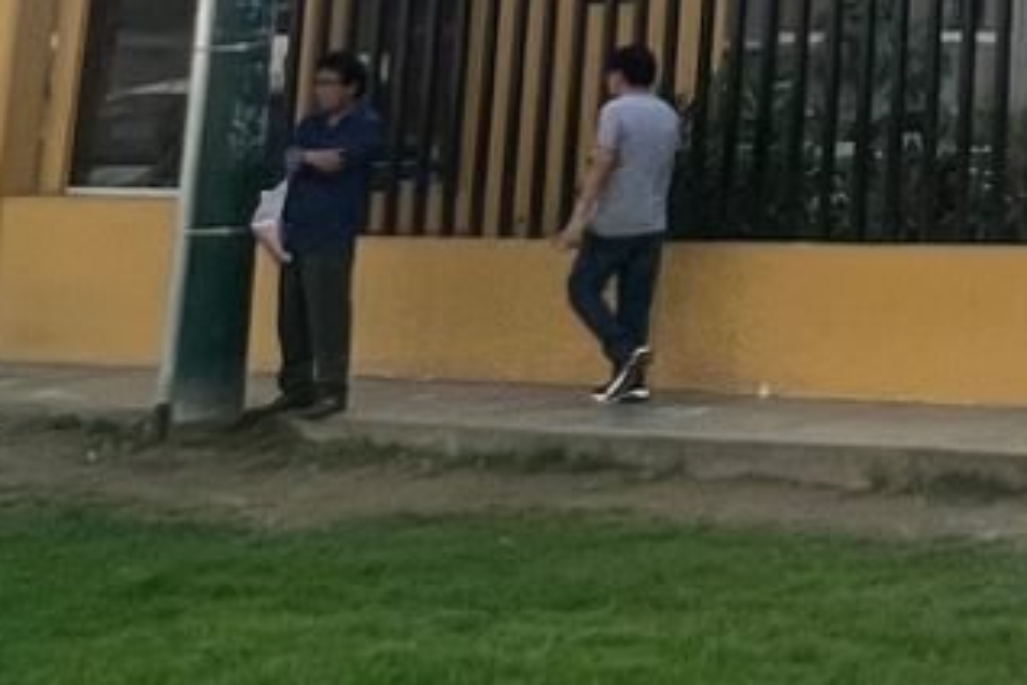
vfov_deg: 14.3
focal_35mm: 87
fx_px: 2482
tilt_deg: +11.1
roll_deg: -1.0
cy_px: -449
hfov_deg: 19.0
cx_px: 1734
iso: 32
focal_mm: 1.57
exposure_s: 1/803
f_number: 1.8
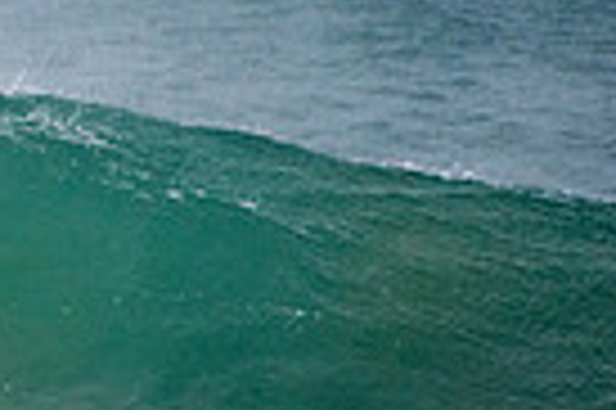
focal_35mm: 2117
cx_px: -652
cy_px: 412
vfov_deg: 0.6
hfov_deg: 1.0
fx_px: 36181
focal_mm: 500
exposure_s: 1/1250
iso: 800
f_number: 5.6
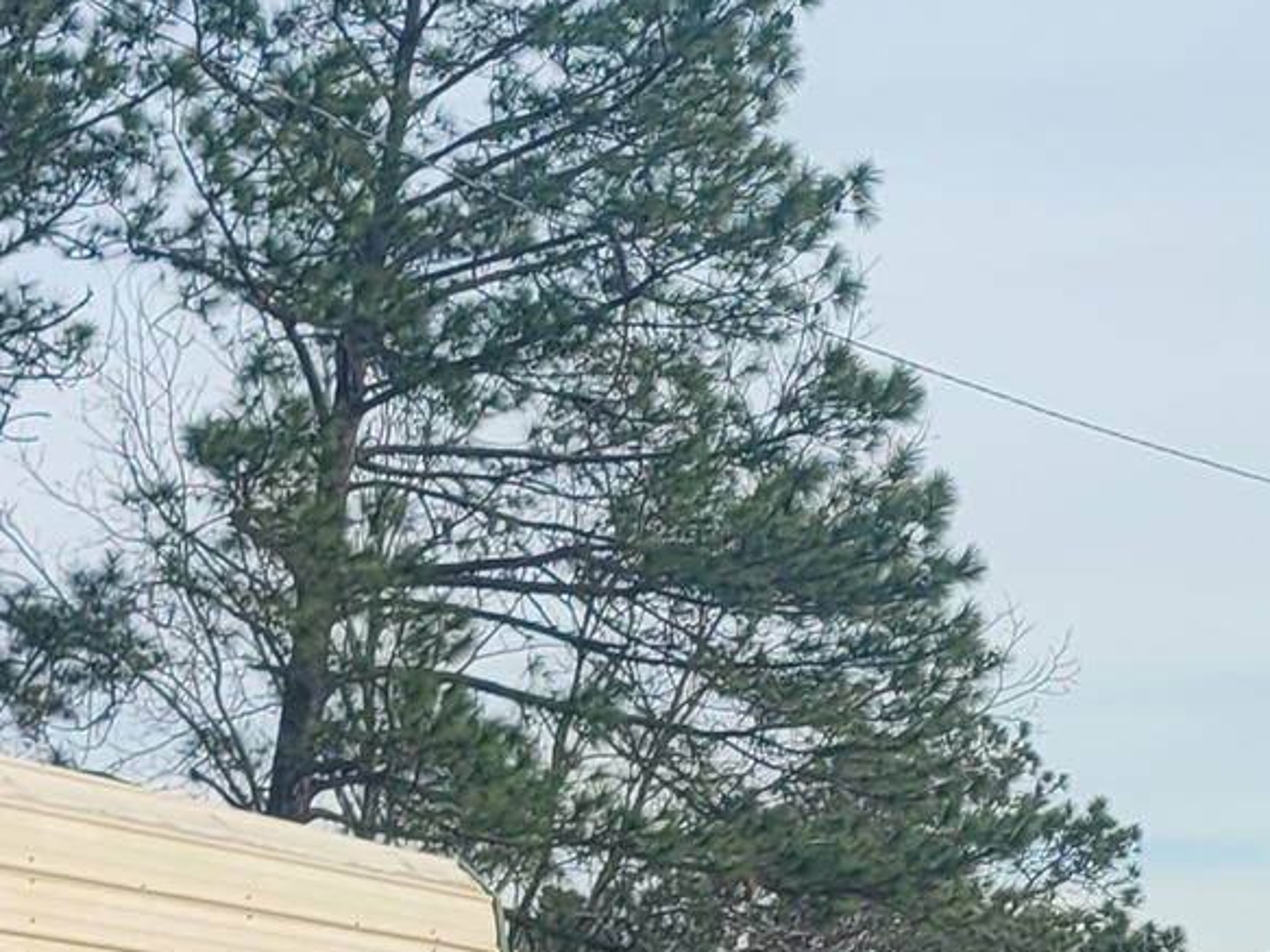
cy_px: 1386
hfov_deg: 13.0
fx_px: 5025
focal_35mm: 137
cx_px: -1011
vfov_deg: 10.5
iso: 40
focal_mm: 5.4
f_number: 1.8
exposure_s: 1/1567
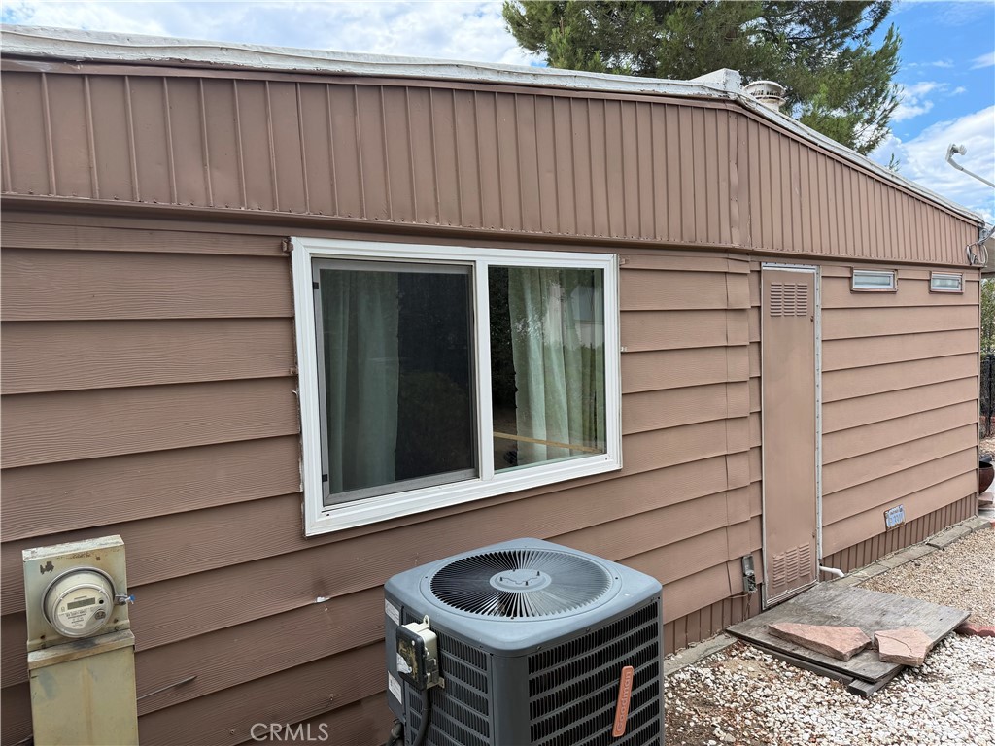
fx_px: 690
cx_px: 498
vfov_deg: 56.8
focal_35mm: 24
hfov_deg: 71.6
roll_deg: +1.6
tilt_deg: -3.7
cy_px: 373
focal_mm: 6.76
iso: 100
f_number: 1.78
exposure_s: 1/1522
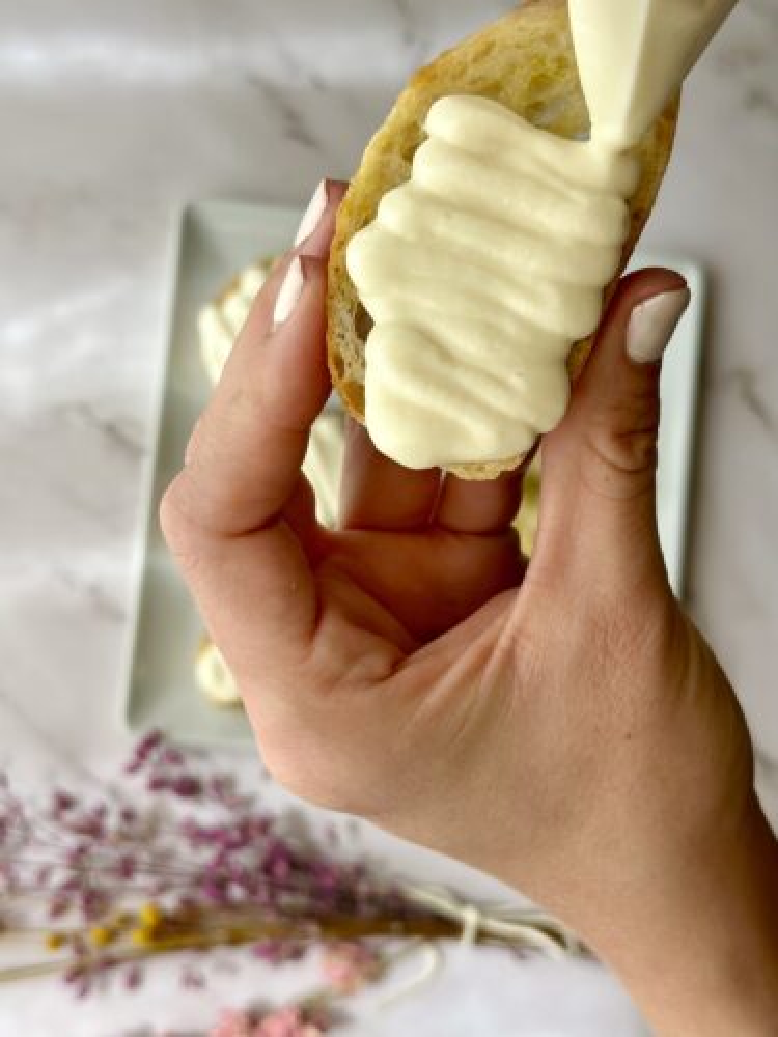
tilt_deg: -80.0
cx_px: 389
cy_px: 518
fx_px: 1438
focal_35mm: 48
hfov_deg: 30.3
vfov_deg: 39.7
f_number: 1.78
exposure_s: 1/1289
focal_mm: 6.86
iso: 80
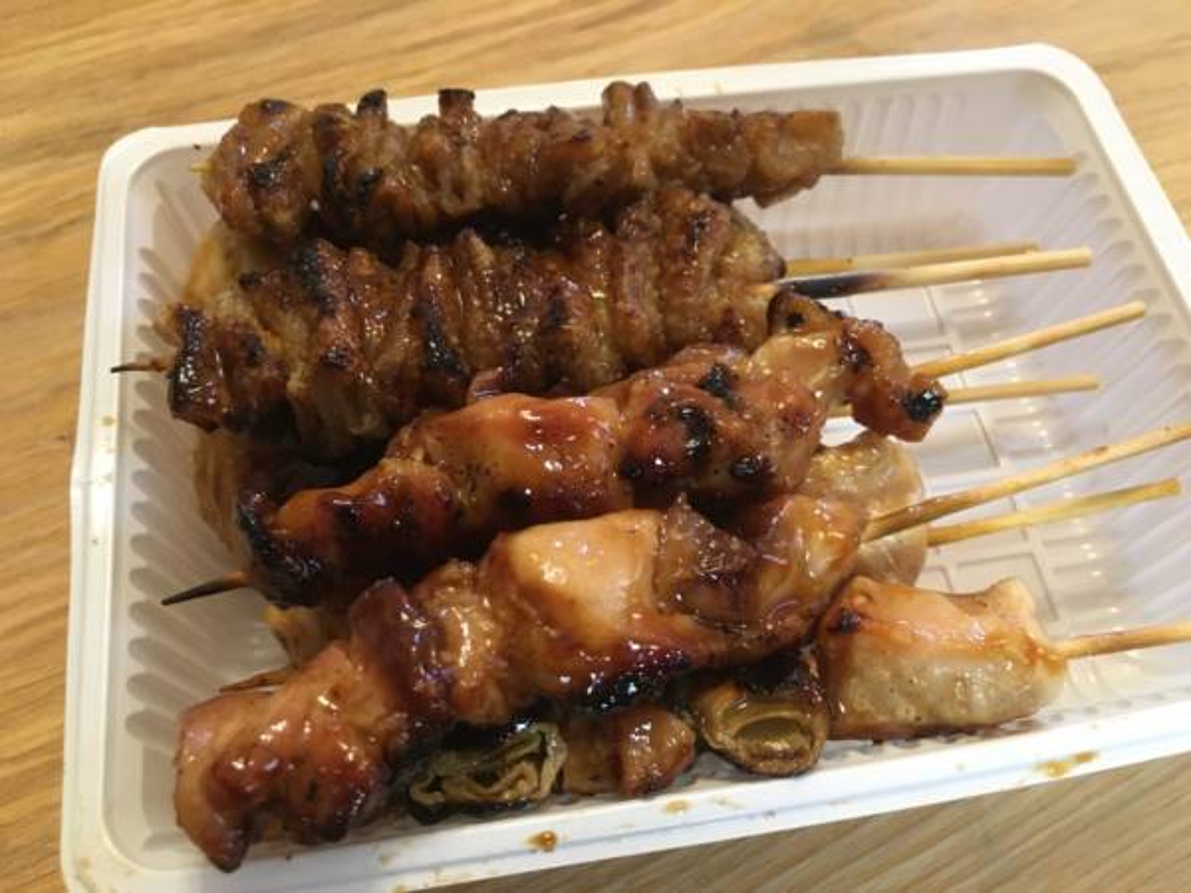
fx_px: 998
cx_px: 596
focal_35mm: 29
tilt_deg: -60.5
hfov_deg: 61.7
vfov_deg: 48.2
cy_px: 446
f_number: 2.2
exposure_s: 1/30
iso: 200
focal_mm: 4.15
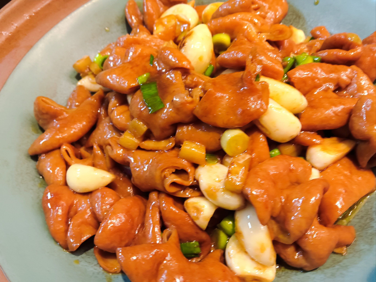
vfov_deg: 51.4
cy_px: 141
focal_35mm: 27
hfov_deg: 65.3
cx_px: 188
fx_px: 293
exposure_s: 1/25
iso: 619
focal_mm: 3.66
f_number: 2.2
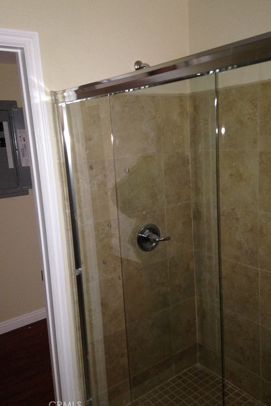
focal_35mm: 35
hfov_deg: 37.8
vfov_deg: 54.4
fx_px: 395
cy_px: 204
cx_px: 150
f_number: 2.4
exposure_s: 1/16
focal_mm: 4.12
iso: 250
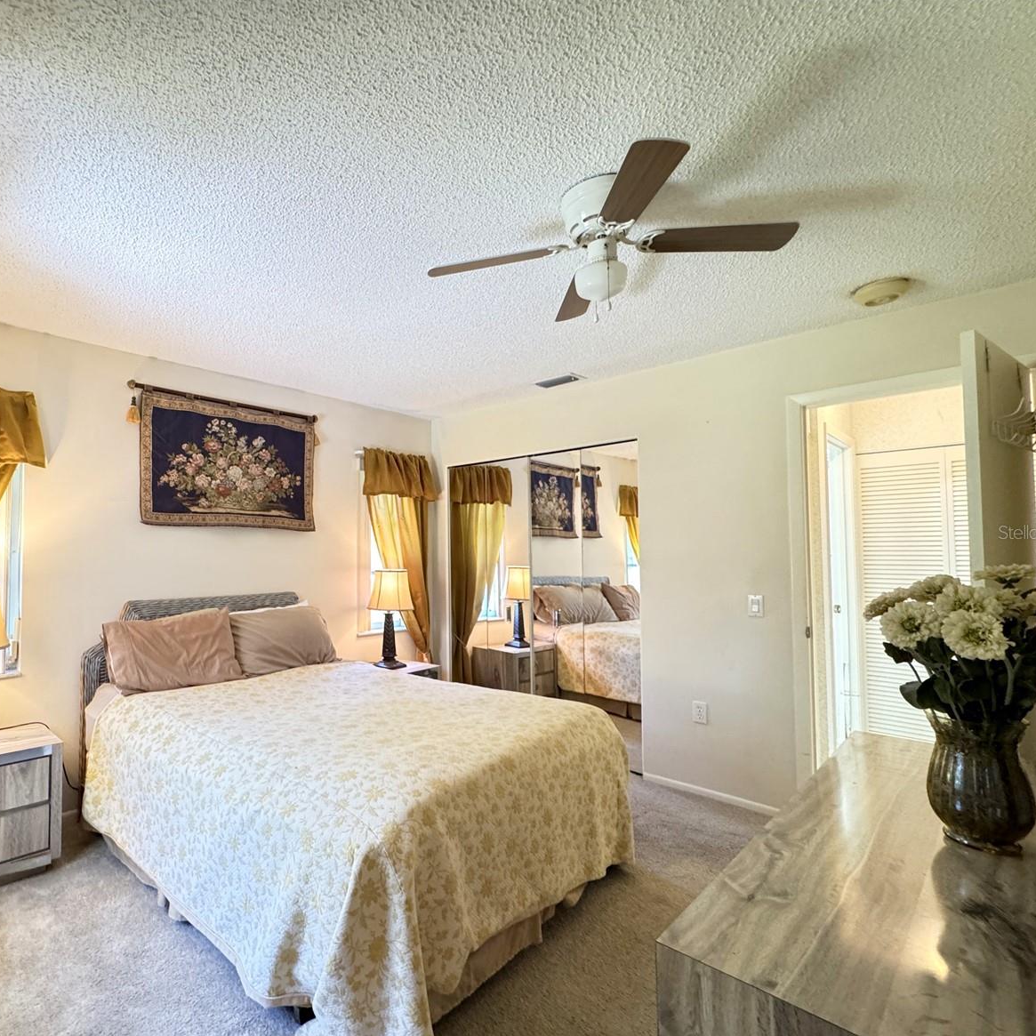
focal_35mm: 17
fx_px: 576
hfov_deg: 81.9
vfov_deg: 83.9
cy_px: 532
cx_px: 371
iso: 800
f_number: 2.2
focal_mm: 2.22
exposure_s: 1/60
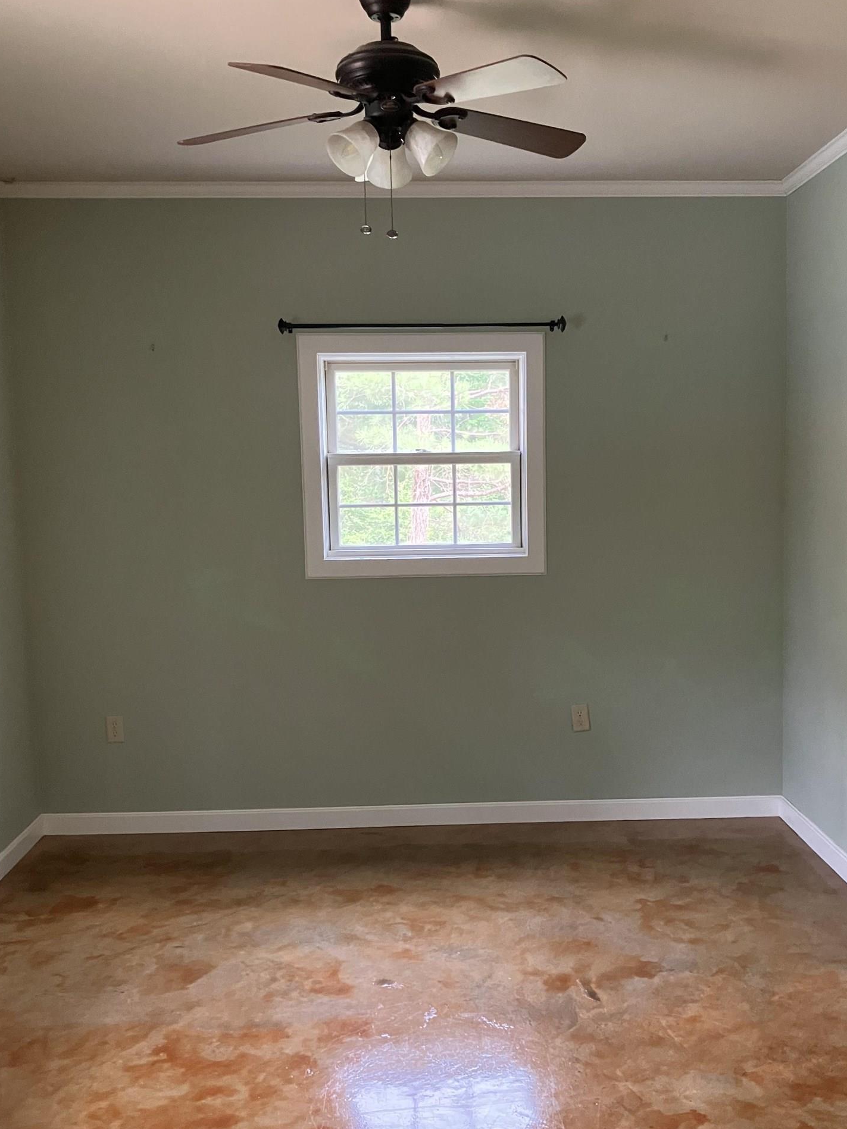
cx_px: 470
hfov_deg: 41.7
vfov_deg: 54.0
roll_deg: +0.0
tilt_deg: -5.7
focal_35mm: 34
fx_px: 1109
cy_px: 555
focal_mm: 3.99
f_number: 1.8
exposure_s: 1/60
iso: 250
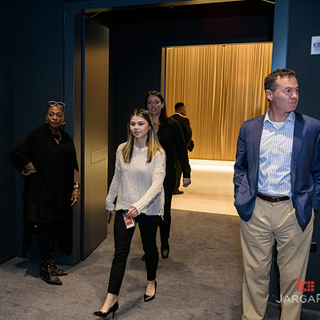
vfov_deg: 40.9
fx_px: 429
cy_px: 160
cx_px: 115
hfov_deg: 40.6
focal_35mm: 41
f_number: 3.2
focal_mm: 32
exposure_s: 1/125
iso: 1600
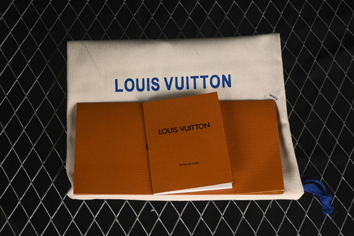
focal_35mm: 75
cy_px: 118
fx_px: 737
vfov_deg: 18.2
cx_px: 177
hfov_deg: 27.0
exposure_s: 1/80
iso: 160
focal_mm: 50
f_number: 7.1
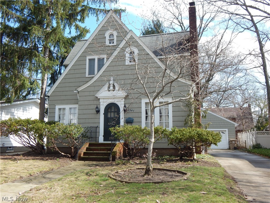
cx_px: 135
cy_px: 102
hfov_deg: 54.0
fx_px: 265
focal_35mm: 34
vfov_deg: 41.8
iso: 125
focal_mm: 6.1
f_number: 3.3
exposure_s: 1/640
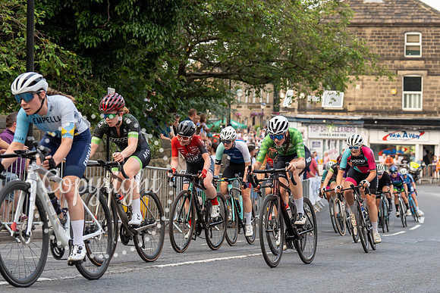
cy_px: 99
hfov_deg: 21.9
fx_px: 1133
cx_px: 291
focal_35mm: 93
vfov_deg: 14.7
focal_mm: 70
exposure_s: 1/800
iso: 800
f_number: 4
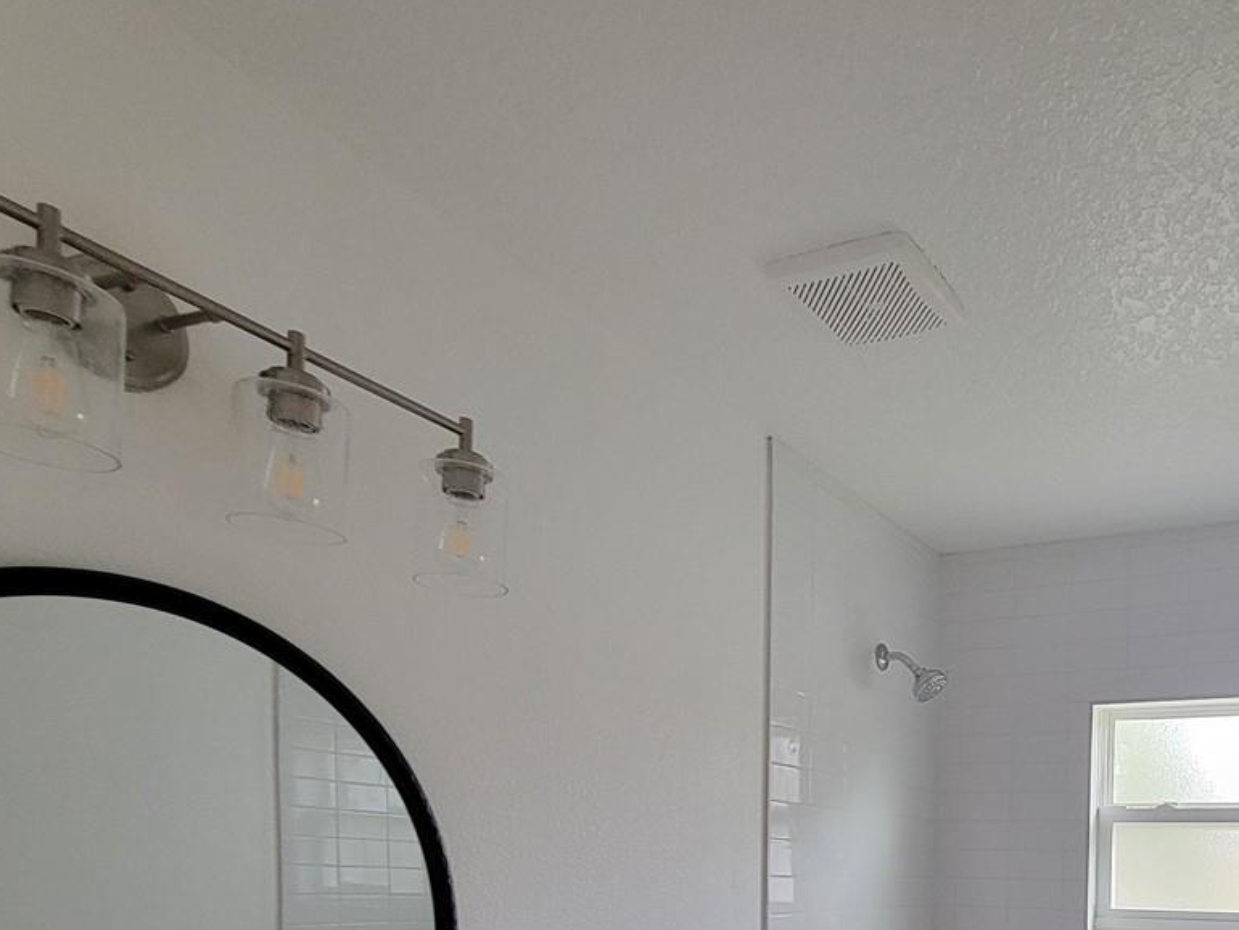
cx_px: 959
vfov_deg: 44.8
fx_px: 967
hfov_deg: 60.9
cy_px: 896
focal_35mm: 27
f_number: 2.2
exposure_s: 1/30
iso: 400
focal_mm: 2.2
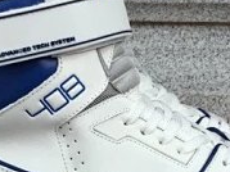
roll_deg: -0.2
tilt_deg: -12.4
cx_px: 152
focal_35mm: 111
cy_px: 191
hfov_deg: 17.7
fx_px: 737
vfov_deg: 13.1
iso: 25
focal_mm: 3.3
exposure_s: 1/1148
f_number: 2.4
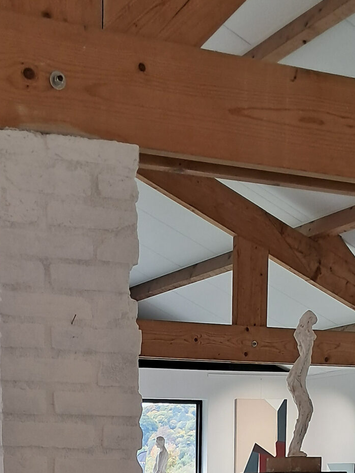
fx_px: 1011
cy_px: 636
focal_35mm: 74
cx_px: 135
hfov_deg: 19.9
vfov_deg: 23.0
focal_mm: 4
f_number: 1.8
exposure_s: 1/50
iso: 50
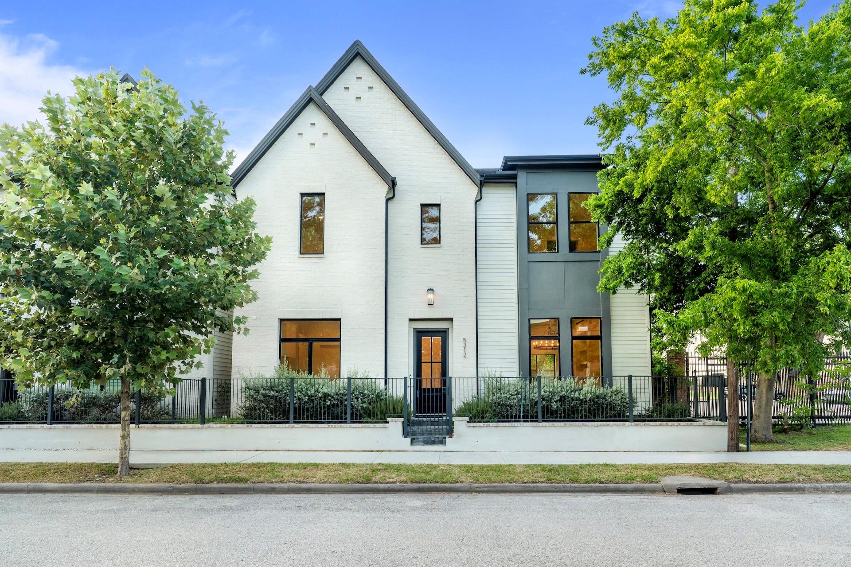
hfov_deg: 86.9
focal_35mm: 19
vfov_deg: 64.6
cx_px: 426
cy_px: 284
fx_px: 449
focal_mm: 19
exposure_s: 1/60
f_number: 11
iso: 320
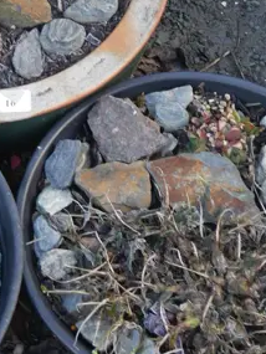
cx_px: 101
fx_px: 1249
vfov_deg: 15.6
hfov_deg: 12.1
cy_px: -57
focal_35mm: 122
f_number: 4
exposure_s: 1/60
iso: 200
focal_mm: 17
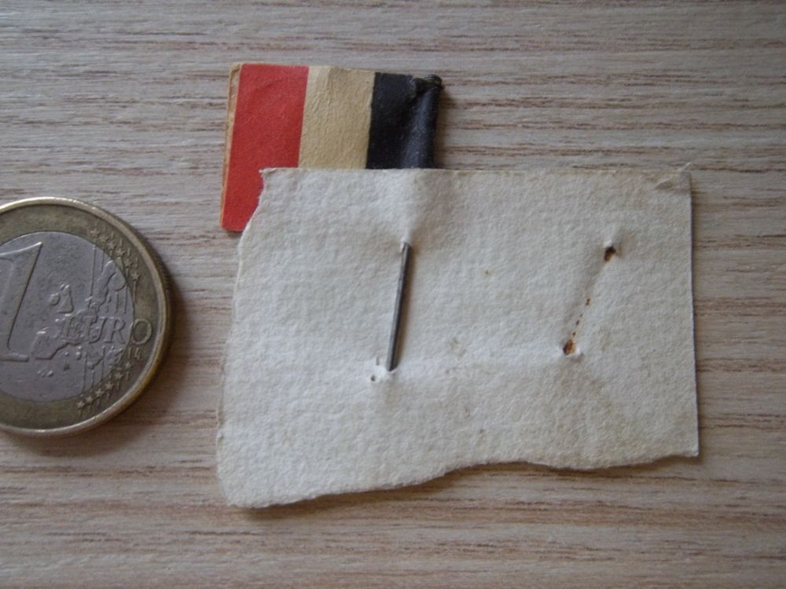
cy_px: 294
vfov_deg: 49.7
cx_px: 393
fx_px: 636
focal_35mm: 28
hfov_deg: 63.4
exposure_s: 1/8
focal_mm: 5.05
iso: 192
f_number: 3.5
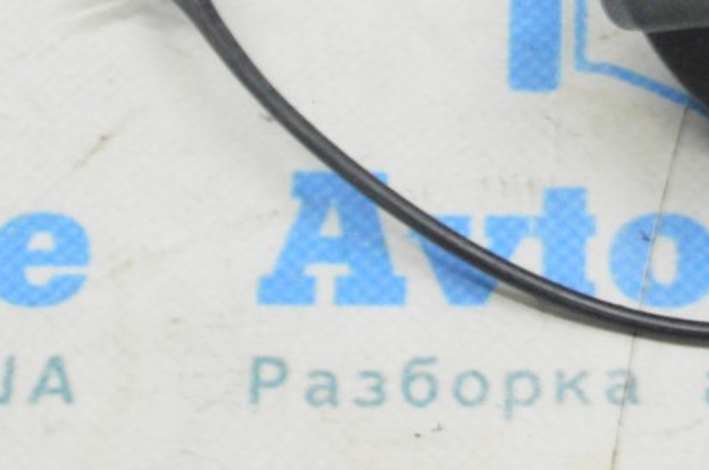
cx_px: 752
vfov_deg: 7.0
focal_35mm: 195
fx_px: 3834
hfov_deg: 10.5
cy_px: -89
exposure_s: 1/15
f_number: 20
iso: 6400
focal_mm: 52
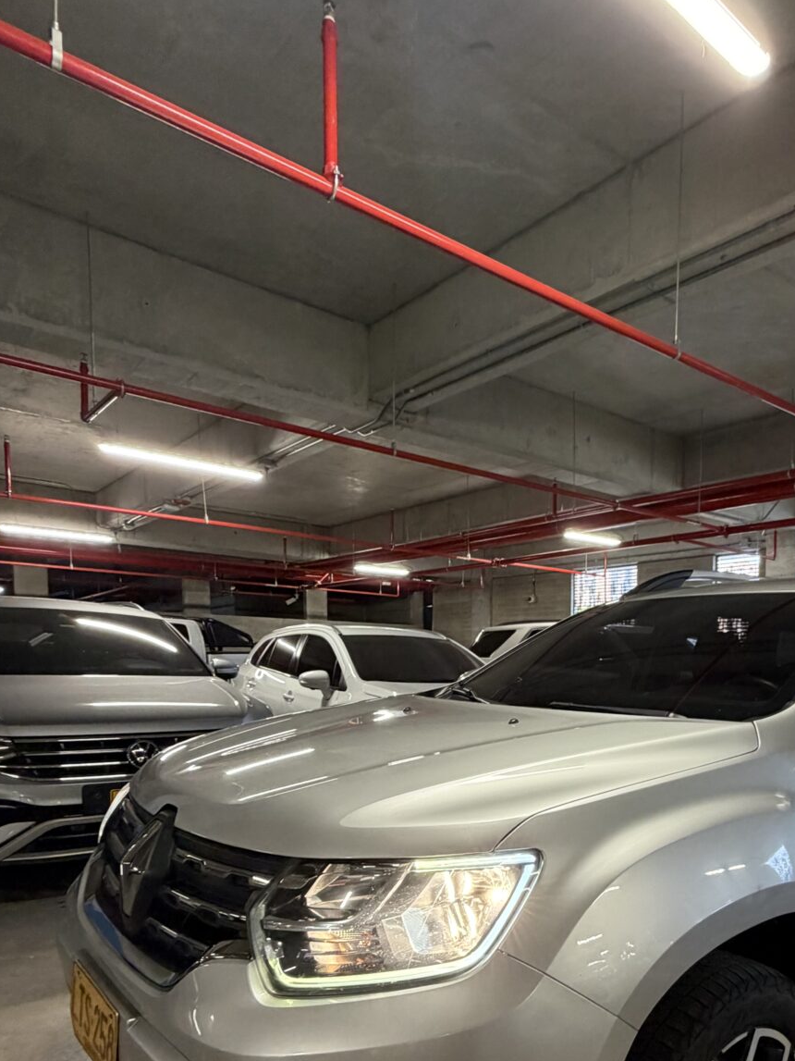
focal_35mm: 25
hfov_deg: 51.7
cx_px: 626
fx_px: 766
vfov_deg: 67.2
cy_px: 722
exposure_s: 1/41
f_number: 2.2
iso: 320
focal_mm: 2.22
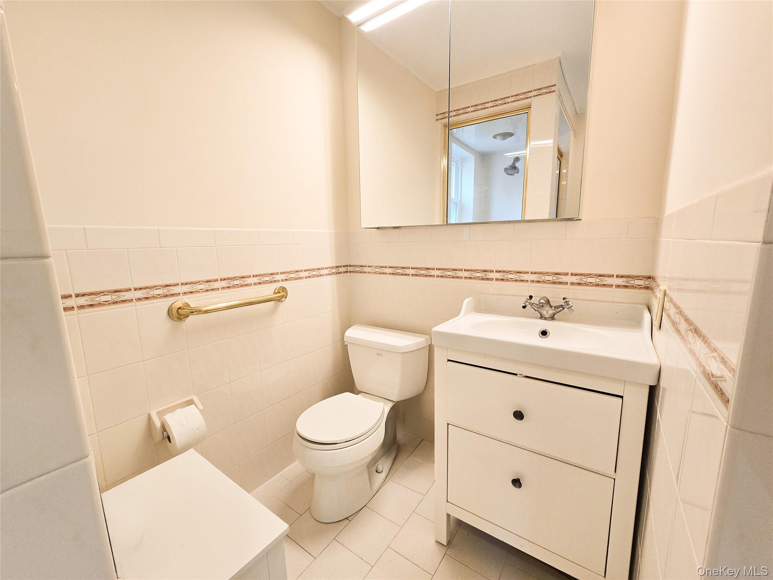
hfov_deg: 106.2
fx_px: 290
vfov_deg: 89.9
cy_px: 290
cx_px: 386
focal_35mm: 13
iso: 125
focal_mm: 2.2
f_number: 2.2
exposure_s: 1/60
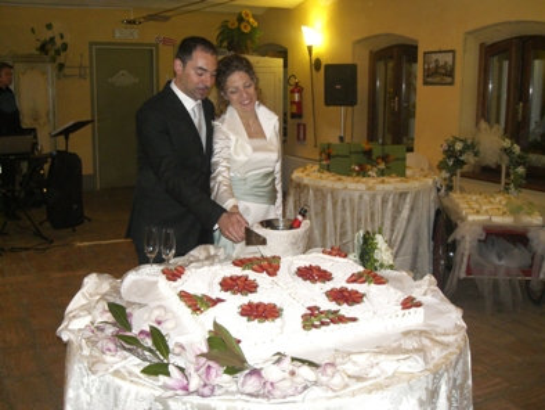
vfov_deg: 37.8
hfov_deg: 48.9
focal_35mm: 38
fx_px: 599
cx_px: 272
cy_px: 205
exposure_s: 1/60
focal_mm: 6.3
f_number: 3.1
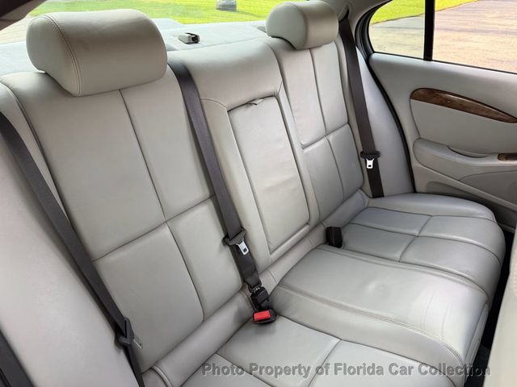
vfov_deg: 56.8
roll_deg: -1.5
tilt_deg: -32.9
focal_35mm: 24
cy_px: 194
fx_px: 358
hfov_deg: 71.6
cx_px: 258
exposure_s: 1/172
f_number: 1.78
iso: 80
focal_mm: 6.76
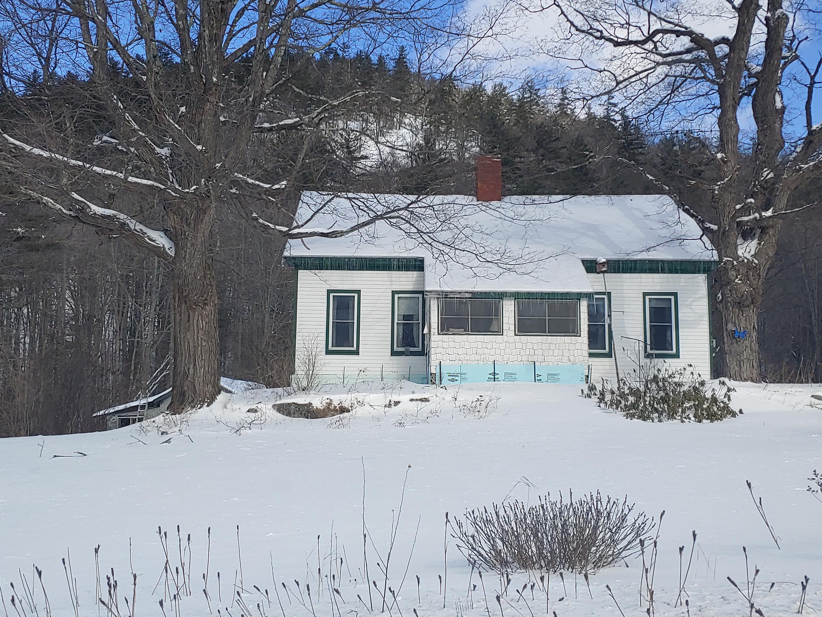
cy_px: 308
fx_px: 997
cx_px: 411
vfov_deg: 34.3
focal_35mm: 42
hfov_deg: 44.8
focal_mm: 4.23
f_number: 1.5
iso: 50
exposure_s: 1/2778
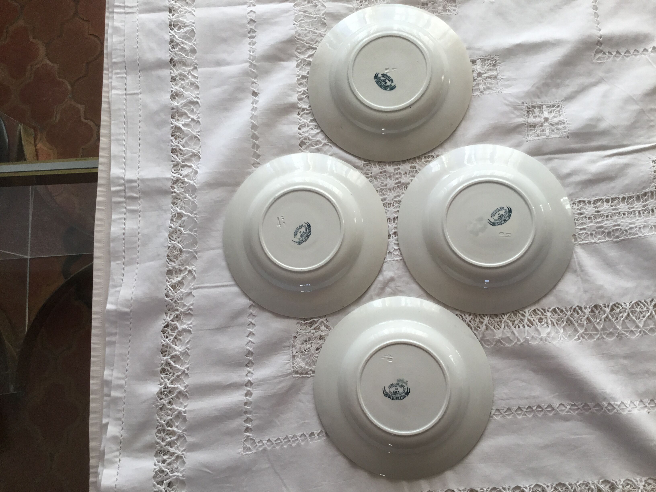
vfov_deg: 45.4
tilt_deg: -81.4
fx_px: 587
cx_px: 328
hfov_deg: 58.4
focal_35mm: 31
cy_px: 246
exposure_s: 1/100
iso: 40
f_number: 2.4
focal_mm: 3.3
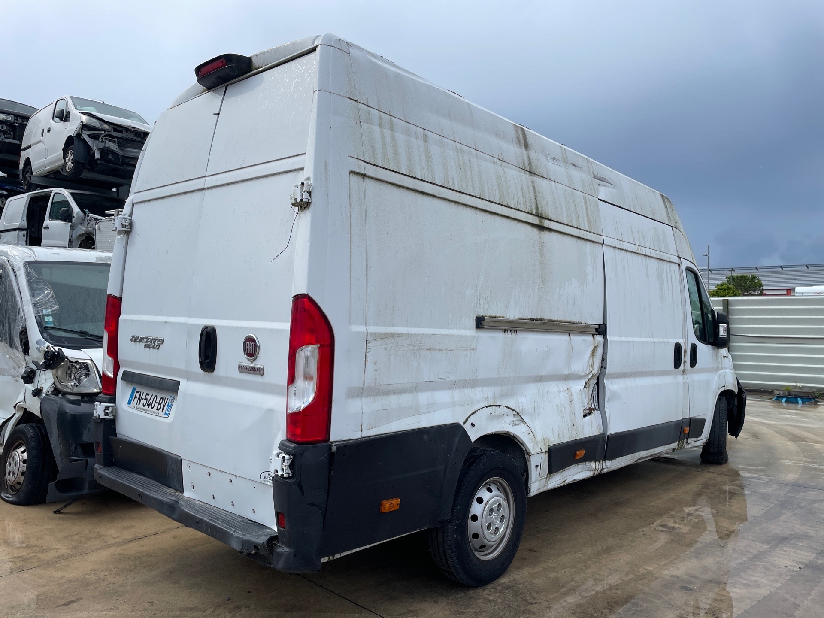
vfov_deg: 53.1
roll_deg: +1.0
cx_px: 412
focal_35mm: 26
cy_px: 309
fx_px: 619
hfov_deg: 67.3
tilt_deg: +1.2
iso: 32
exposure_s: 1/2564
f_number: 1.6
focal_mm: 4.2
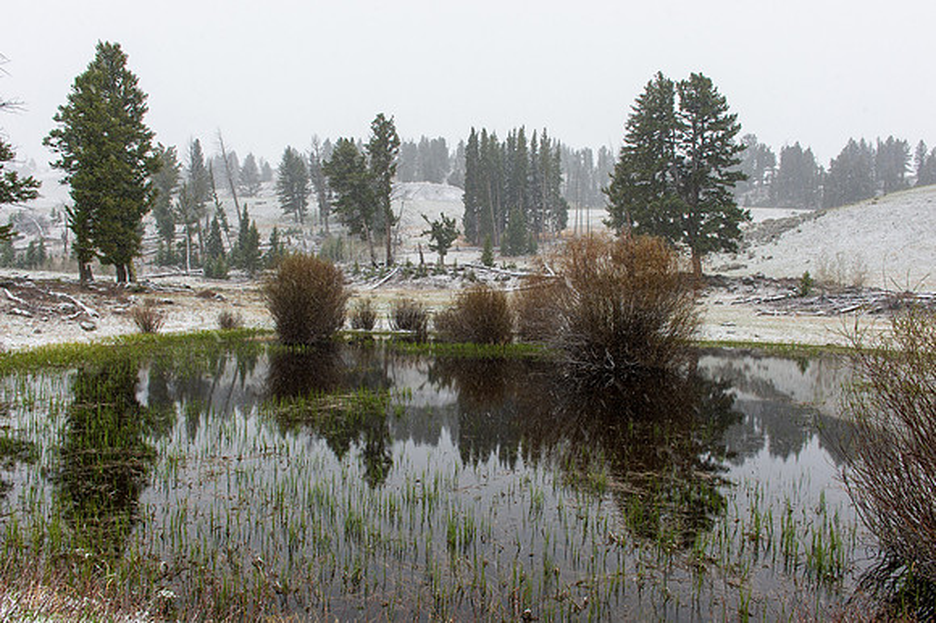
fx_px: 728
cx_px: 468
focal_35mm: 28
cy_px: 312
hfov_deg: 65.5
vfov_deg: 46.4
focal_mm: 28
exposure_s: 1/100
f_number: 11
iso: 220
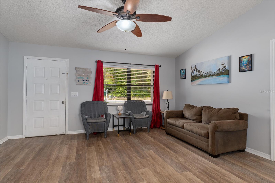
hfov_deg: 85.4
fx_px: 149
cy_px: 92
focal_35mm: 20
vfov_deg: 63.2
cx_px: 138
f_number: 8
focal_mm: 13
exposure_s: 1/1.67
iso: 320
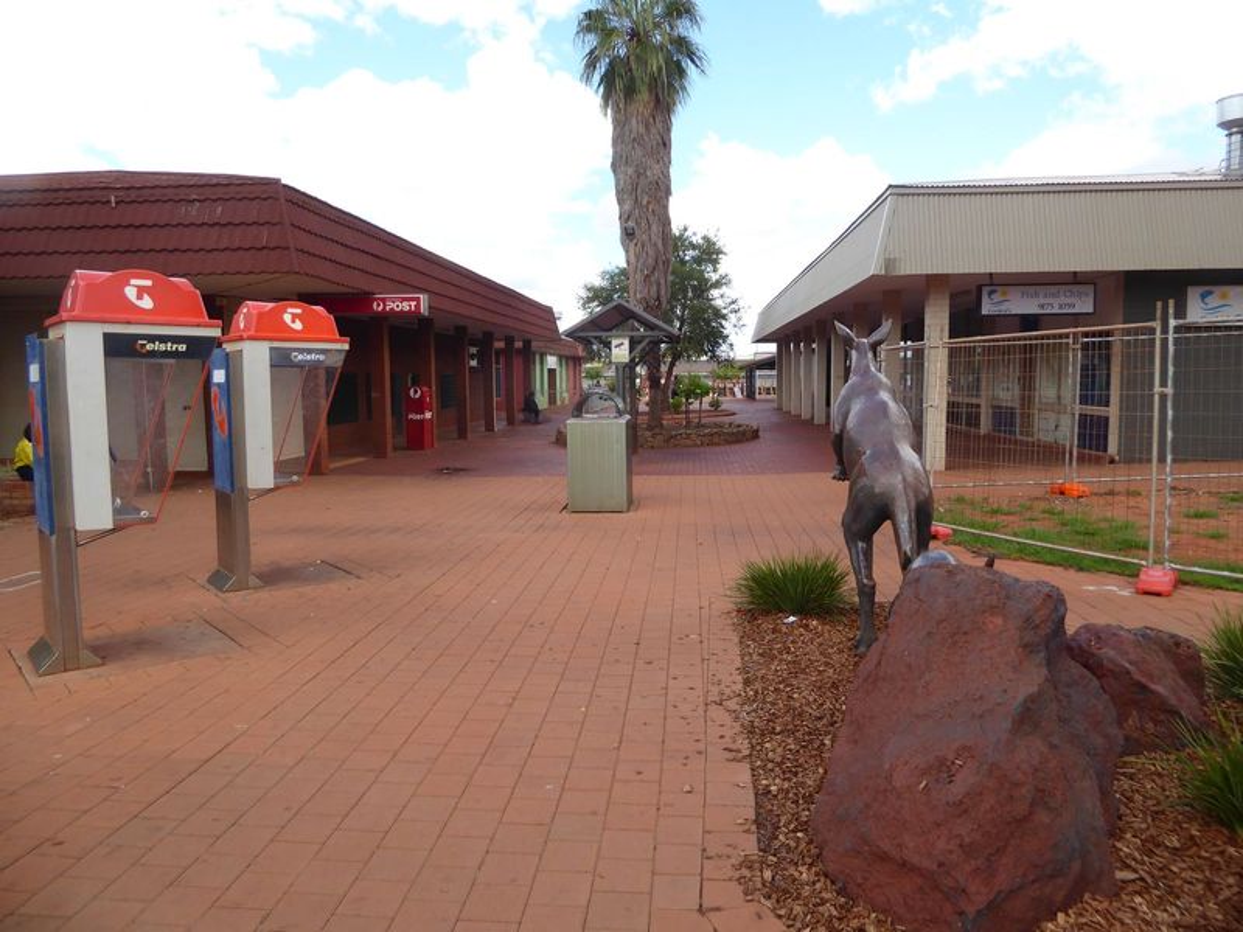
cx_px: 622
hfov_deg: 69.4
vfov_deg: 54.9
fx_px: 898
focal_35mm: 25
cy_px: 466
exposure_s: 1/320
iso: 80
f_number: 3.3
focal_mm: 4.3
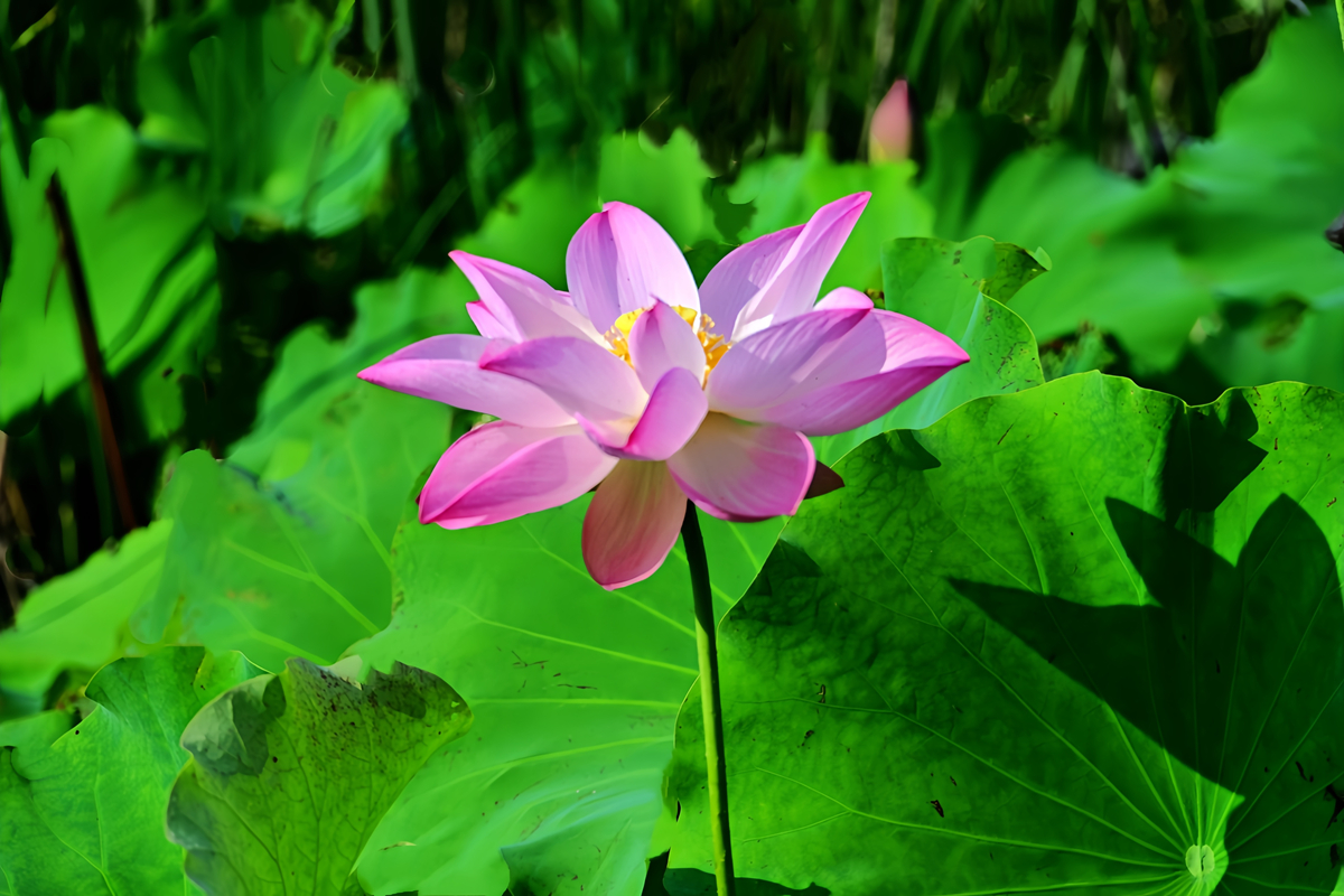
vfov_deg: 8.1
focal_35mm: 170
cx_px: 672
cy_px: 448
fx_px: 6346
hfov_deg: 12.1
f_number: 7.6
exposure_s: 1/640
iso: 100
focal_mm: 170
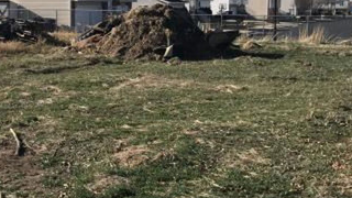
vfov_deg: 19.6
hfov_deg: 33.8
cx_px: 95
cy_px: 51
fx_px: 569
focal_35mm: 61
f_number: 1.8
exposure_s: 1/2660
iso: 20
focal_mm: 3.99
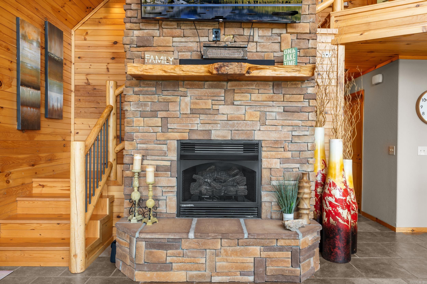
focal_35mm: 24
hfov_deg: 74.1
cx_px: 214
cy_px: 142
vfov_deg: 53.4
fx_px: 283
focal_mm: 15.9
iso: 200
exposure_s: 1/13
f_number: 9
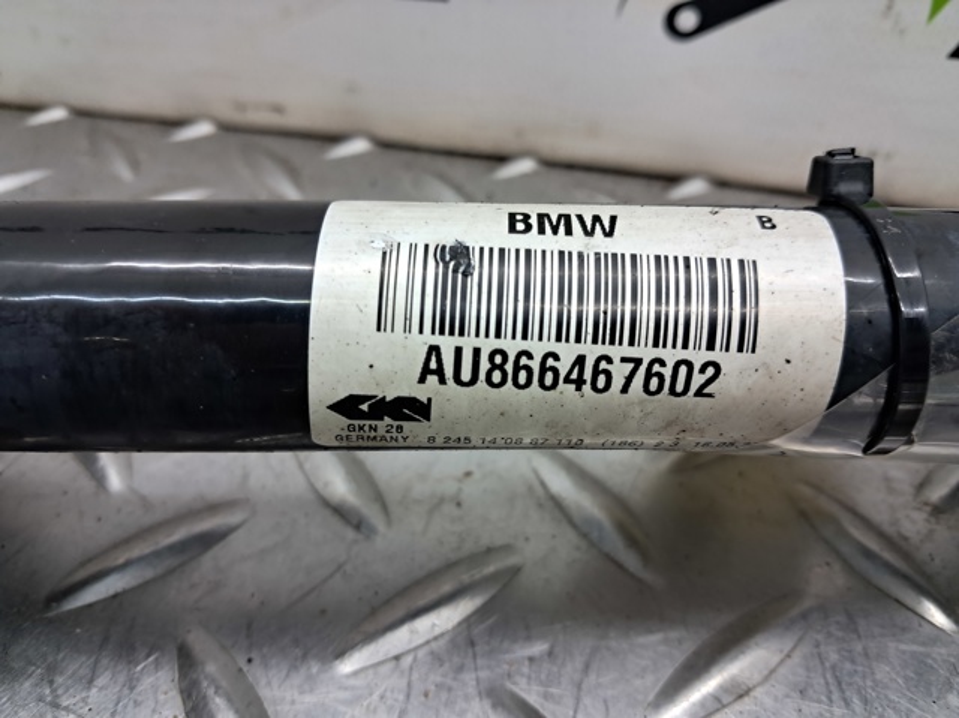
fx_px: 747
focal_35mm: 27
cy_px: 359
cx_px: 480
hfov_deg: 65.4
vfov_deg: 51.3
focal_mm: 4
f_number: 1.8
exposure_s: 1/50
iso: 125
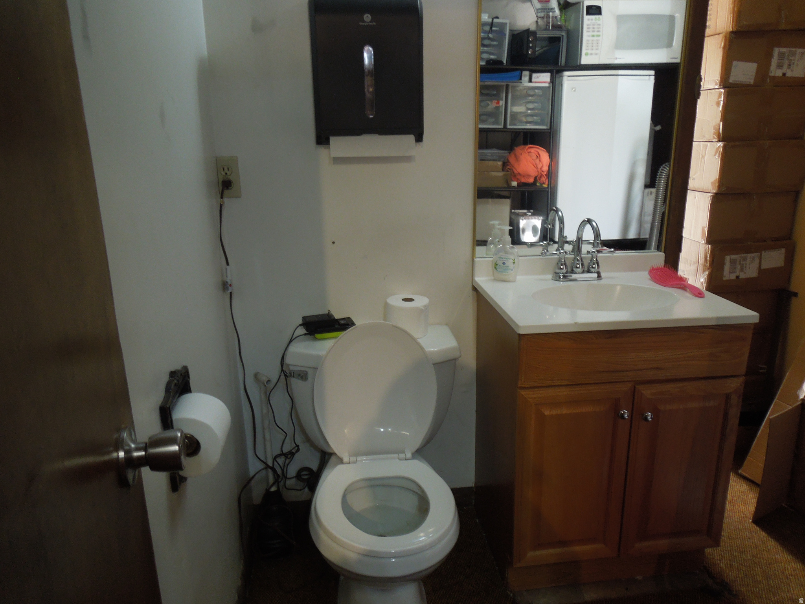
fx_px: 581
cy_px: 302
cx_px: 402
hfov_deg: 69.4
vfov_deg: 54.9
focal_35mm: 25
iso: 250
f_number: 3.3
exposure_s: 1/30
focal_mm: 4.5
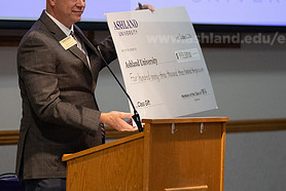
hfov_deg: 7.0
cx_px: 100
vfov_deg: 4.7
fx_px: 2354
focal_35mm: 296
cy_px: 60
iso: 5000
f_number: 2.8
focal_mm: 142
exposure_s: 1/400
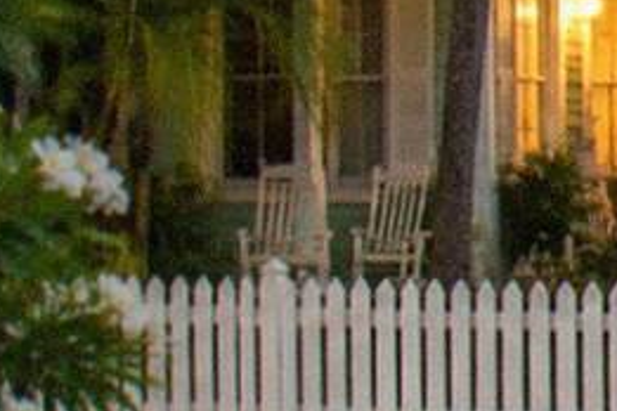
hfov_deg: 14.0
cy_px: 234
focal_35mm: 134
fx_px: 2296
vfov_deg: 10.2
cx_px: 1014
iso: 320
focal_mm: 35
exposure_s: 1/100
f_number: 10
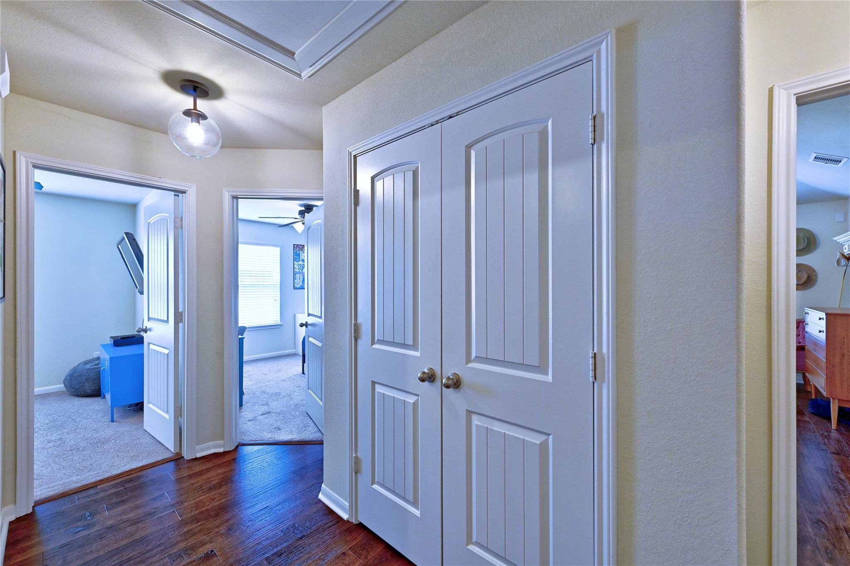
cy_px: 283
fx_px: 330
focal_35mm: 14
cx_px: 425
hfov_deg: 104.3
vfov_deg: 81.1
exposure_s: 1/5
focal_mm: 14
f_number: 8
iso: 400
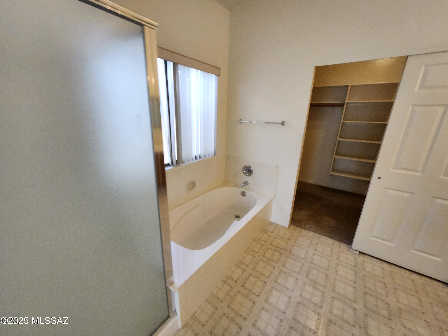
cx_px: 224
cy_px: 168
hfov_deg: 106.2
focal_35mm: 13
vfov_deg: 89.9
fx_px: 168
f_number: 2.2
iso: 200
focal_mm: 1.74
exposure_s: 1/60
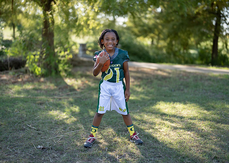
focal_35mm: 52
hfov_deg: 37.2
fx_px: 341
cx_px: 114
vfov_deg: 27.0
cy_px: 82
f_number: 1.2
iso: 100
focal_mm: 50
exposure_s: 1/1250
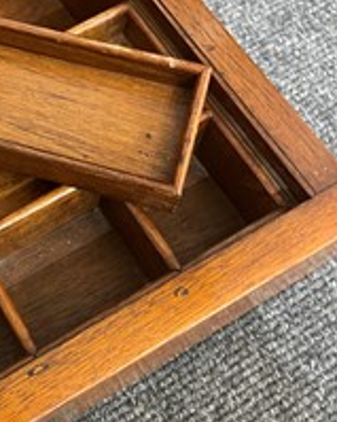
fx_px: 611
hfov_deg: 29.5
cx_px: 32
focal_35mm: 49
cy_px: 191
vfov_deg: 38.0
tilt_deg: -64.4
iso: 500
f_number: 1.6
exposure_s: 1/25
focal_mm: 5.1
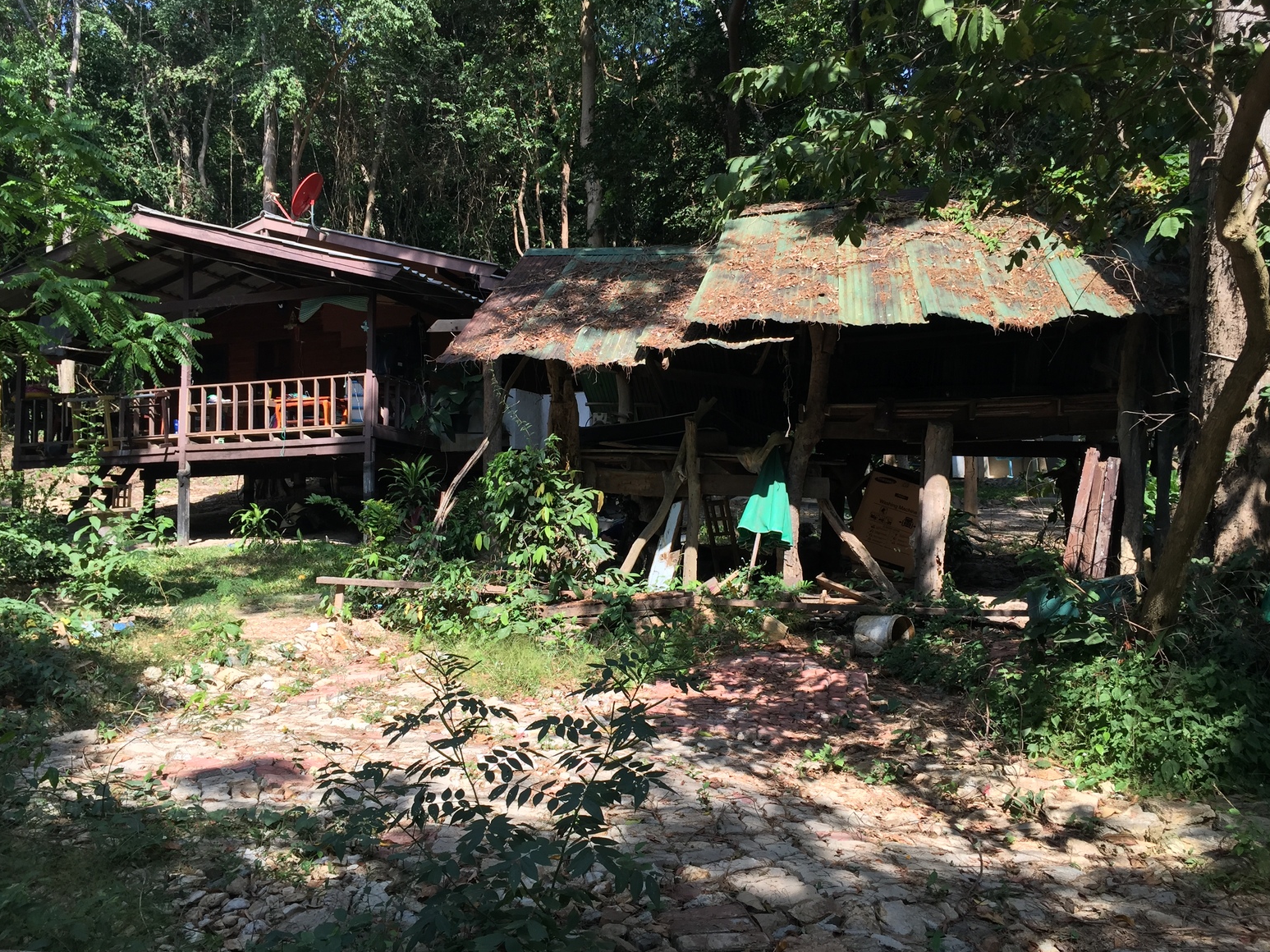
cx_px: 626
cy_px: 467
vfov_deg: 46.8
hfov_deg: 60.0
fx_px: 1101
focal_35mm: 30
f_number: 2.2
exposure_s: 1/694
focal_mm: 4.15
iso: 32
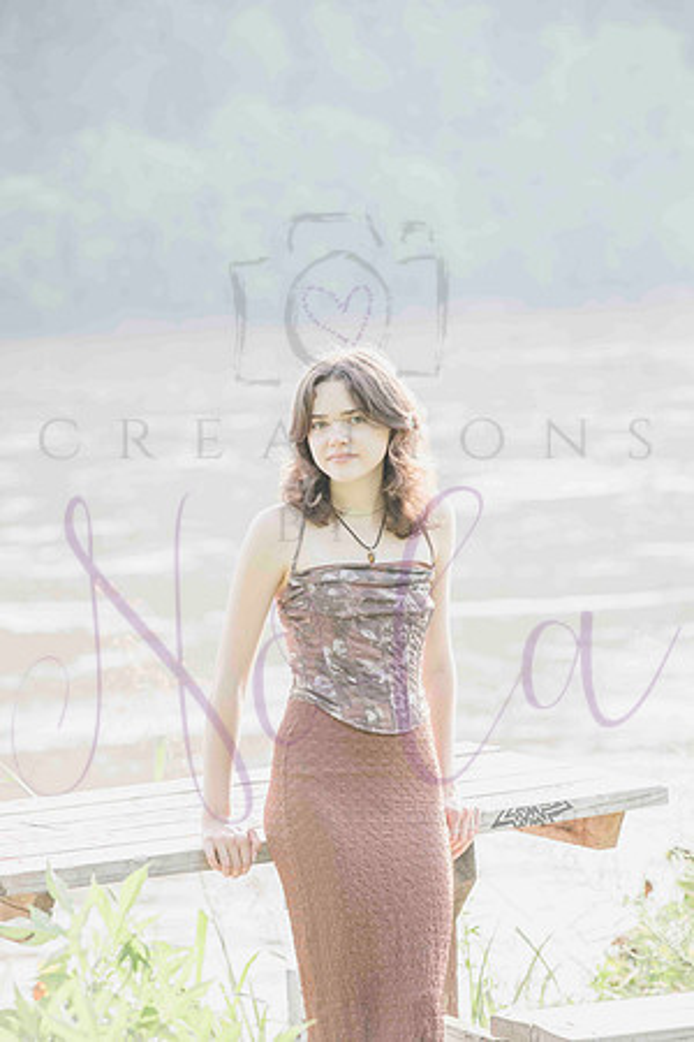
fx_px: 3903
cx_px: 347
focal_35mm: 135
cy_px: 521
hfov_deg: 10.2
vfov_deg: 15.2
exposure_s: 1/320
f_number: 5.6
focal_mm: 135
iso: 400
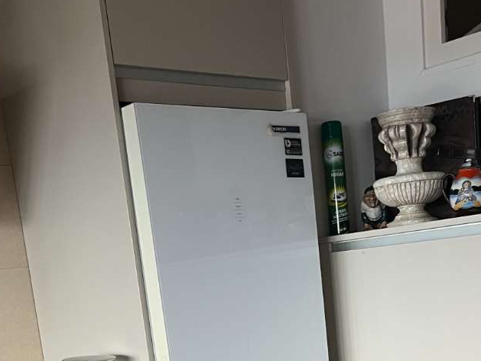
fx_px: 862
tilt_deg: -12.5
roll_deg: +6.7
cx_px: 286
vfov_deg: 21.3
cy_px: 480
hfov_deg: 31.1
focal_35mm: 62
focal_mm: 5.1
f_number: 1.6
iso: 125
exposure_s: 1/98
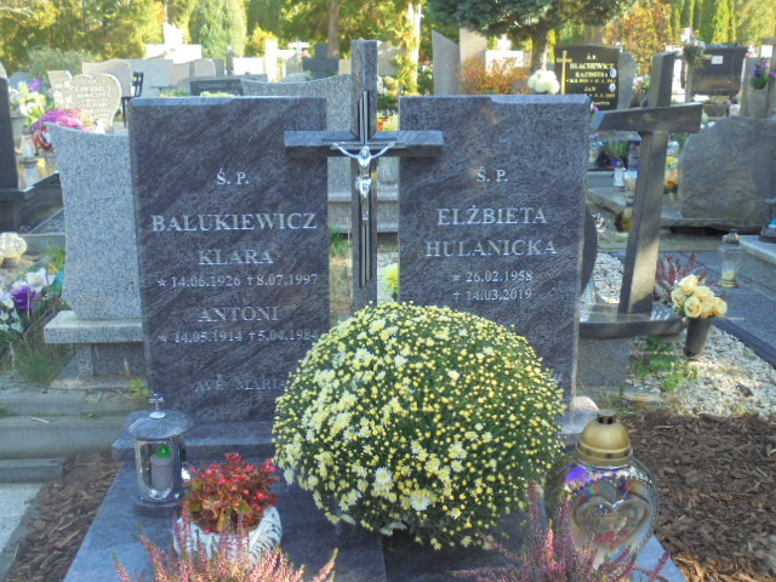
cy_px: 291
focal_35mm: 38
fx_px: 852
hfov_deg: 49.0
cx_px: 388
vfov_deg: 37.7
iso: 100
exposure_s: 1/60
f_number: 4.2
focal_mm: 6.9
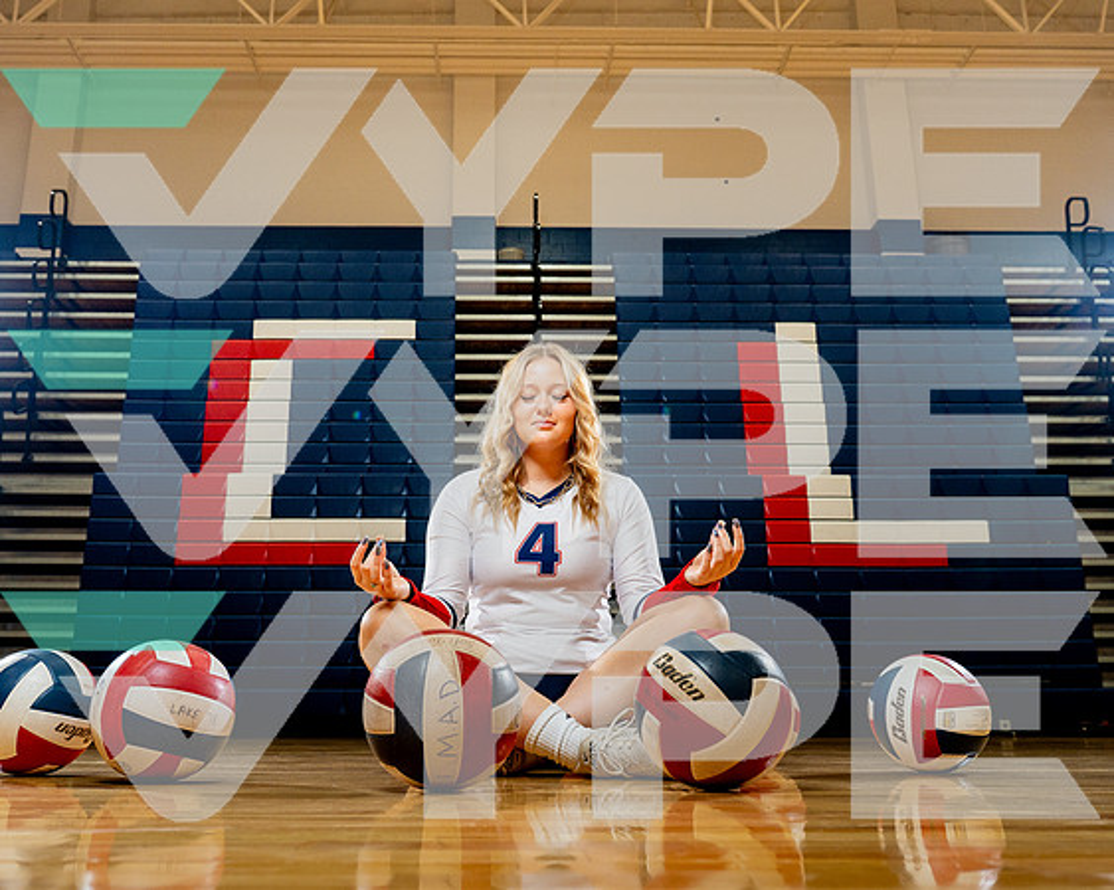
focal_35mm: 32
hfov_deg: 55.5
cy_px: 446
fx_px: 1057
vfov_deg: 45.7
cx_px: 507
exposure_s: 1/250
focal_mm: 28
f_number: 5.6
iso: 800
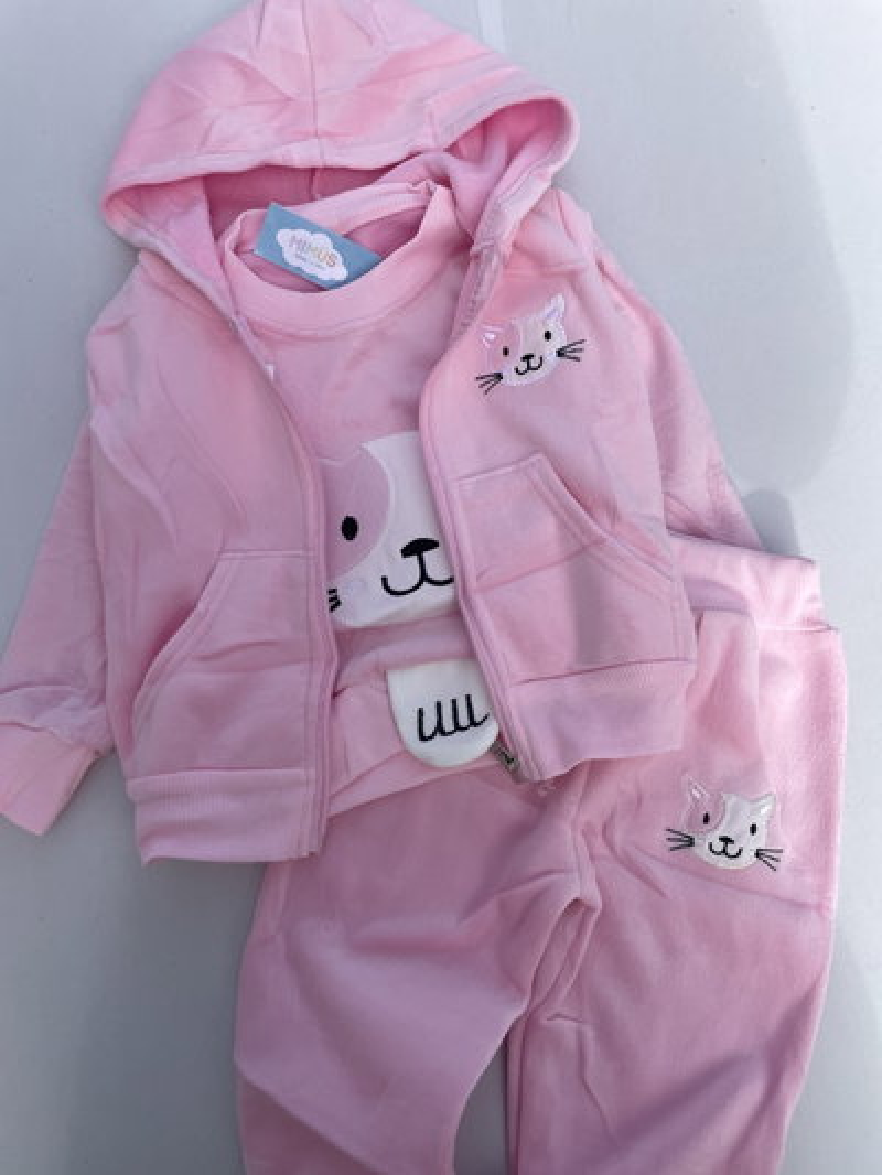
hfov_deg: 53.1
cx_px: 441
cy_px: 588
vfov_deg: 67.3
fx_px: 883
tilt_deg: -81.0
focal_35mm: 26
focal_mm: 4.2
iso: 32
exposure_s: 1/2882
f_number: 1.6
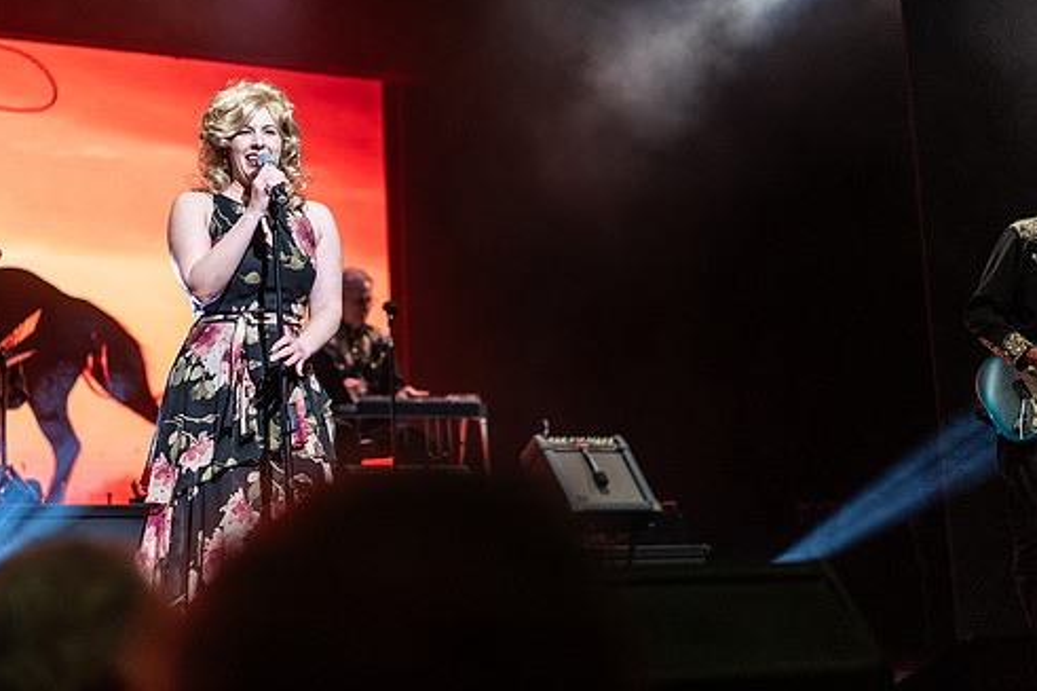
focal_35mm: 65
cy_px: 326
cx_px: 433
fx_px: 1872
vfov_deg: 20.9
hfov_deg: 30.9
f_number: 1.8
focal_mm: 55
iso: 400
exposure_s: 1/200
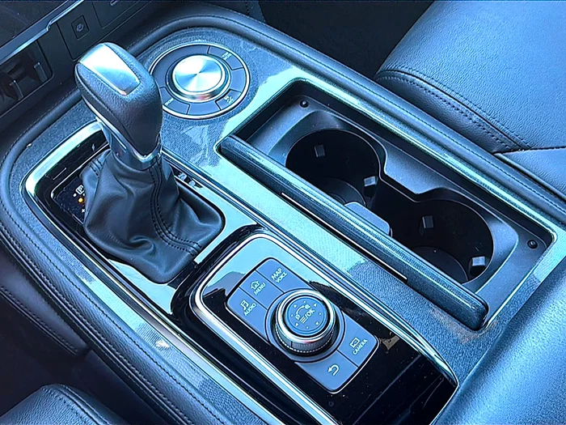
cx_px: 283
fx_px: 719
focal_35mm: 44
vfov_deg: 32.9
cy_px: 212
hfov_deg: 42.9
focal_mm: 6.86
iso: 100
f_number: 1.78
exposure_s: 1/40
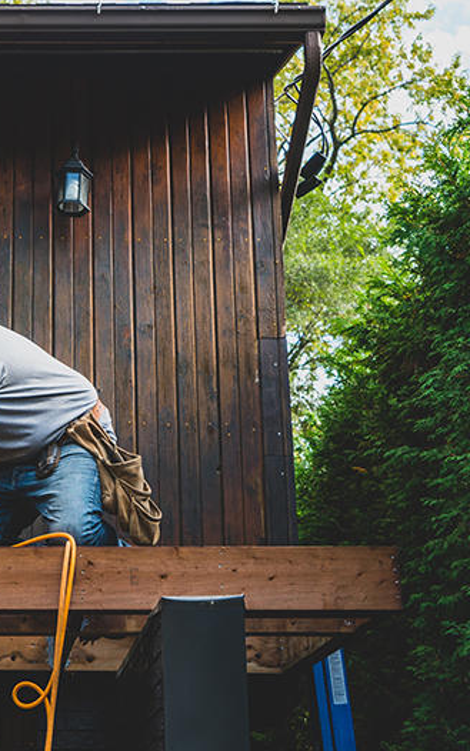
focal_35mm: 62
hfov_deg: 20.1
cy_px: 380
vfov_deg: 33.0
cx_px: -33
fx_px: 1270
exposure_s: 1/250
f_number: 4
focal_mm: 27
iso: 200
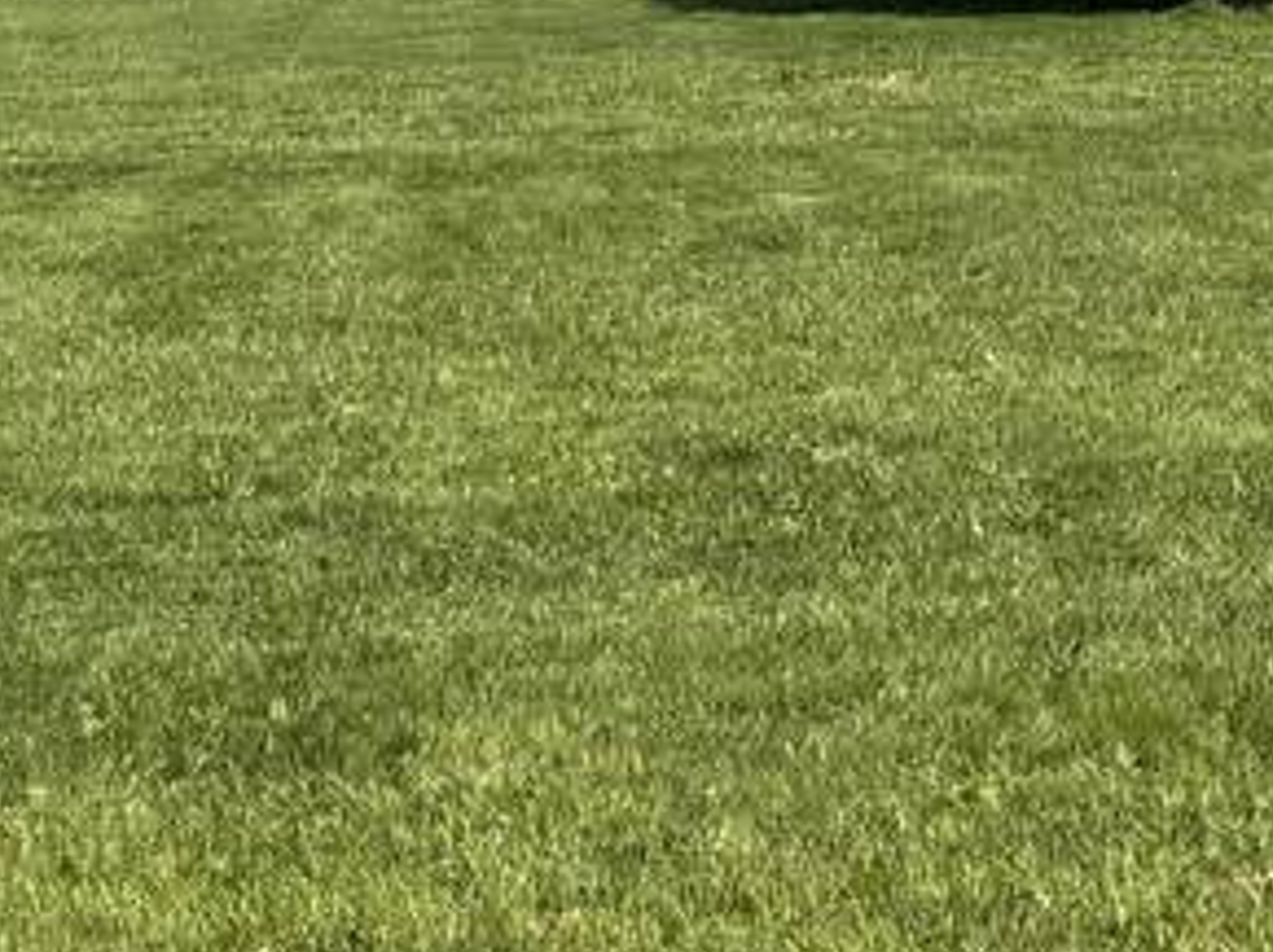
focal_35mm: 106
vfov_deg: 13.4
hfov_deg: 18.6
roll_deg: +1.5
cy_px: -281
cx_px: 720
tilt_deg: +1.8
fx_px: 3895
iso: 80
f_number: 1.78
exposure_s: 1/5814
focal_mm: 6.76
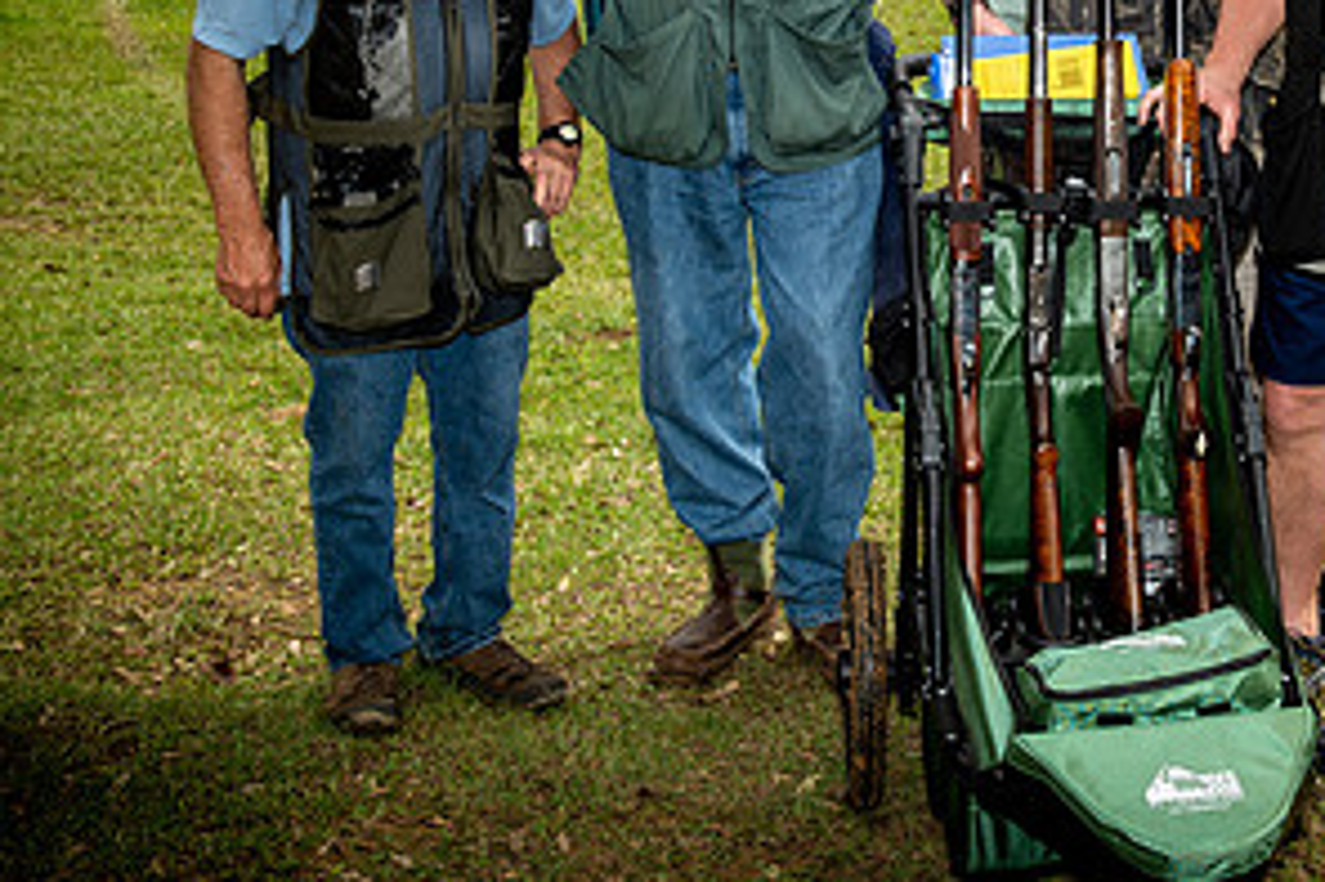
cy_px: 134
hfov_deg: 37.9
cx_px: 998
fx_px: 1876
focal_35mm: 51
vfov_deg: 25.8
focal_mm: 26
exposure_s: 1/250
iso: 125
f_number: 6.3
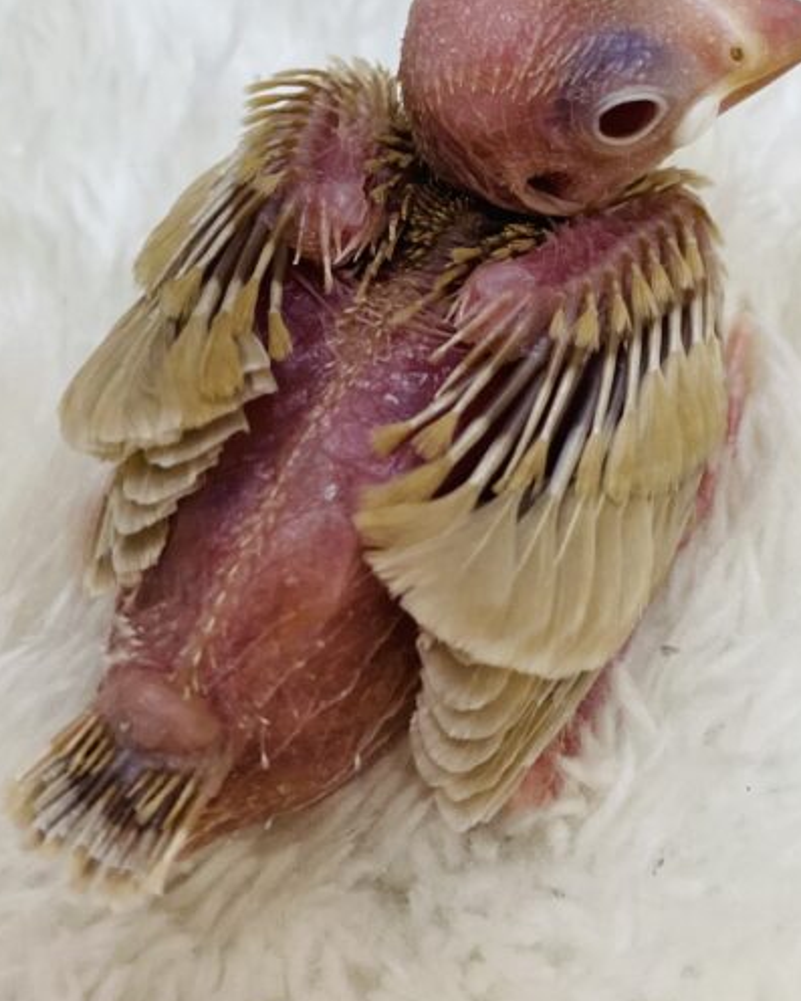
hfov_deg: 25.8
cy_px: 188
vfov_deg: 31.1
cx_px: 389
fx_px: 1748
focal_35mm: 59
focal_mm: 4.25
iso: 80
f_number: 1.8
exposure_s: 1/100
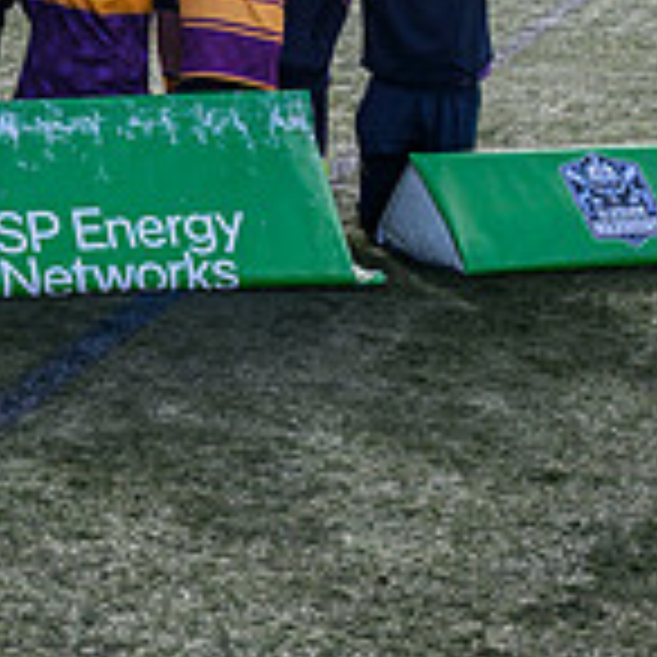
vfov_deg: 14.7
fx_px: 2426
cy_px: -200
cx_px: -549
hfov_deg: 13.7
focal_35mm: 113
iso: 200
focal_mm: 33.5
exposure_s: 1/640
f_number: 5
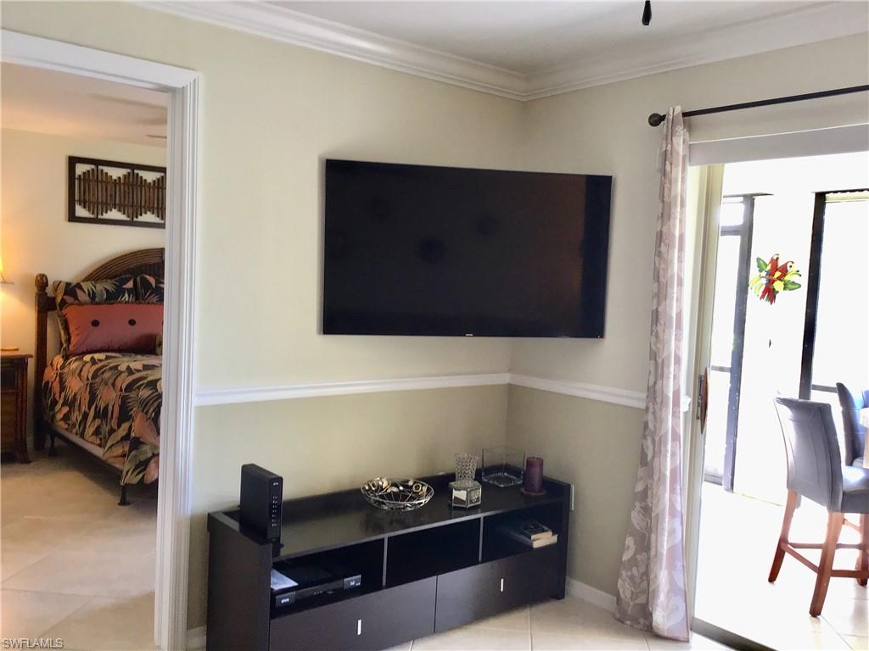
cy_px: 326
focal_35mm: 31
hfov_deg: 58.4
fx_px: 778
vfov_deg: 45.4
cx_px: 434
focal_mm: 3.3
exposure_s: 1/30
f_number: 2.4
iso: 64
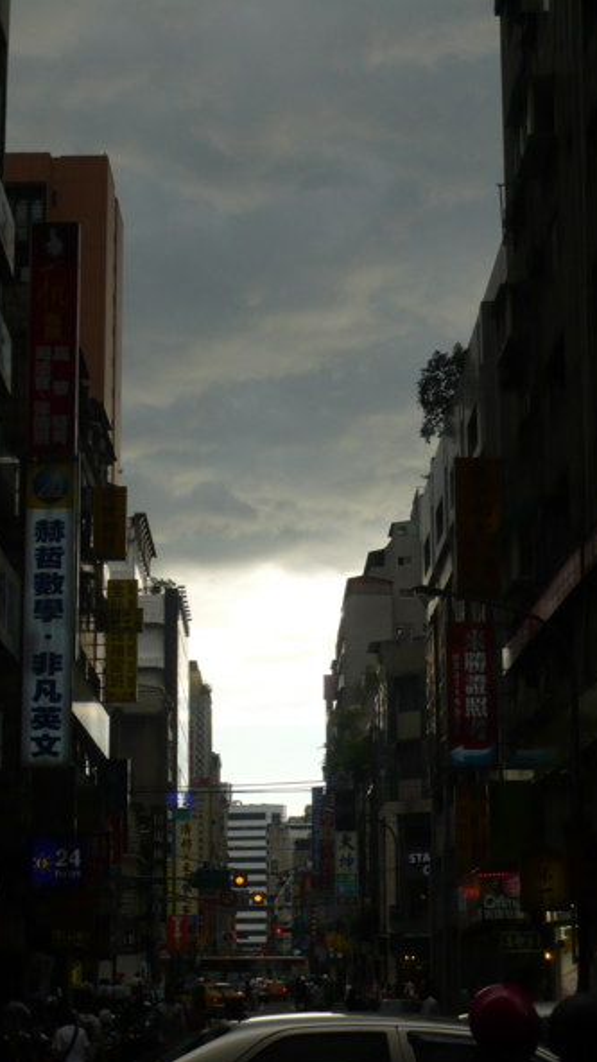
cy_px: 535
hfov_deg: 16.3
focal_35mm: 74
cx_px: 253
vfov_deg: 28.6
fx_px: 2083
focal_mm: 11.1
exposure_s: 1/320
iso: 100
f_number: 4.5
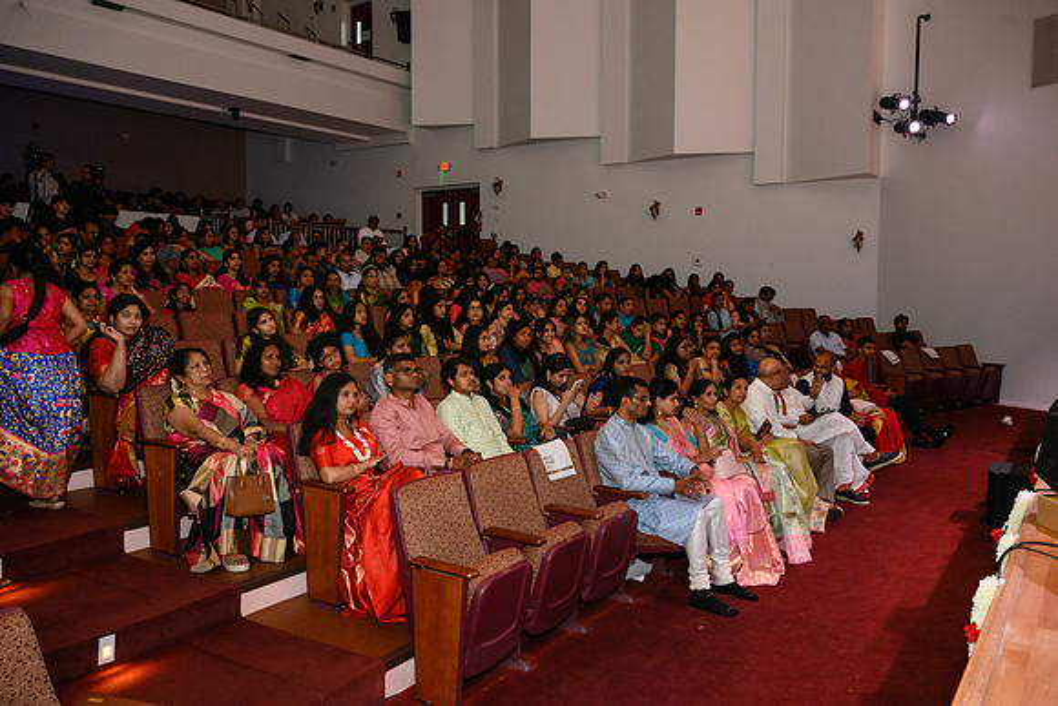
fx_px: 882
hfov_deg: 61.9
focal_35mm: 30
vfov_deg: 43.6
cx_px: 529
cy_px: 353
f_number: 5.6
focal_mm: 30
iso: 1600
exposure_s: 1/100
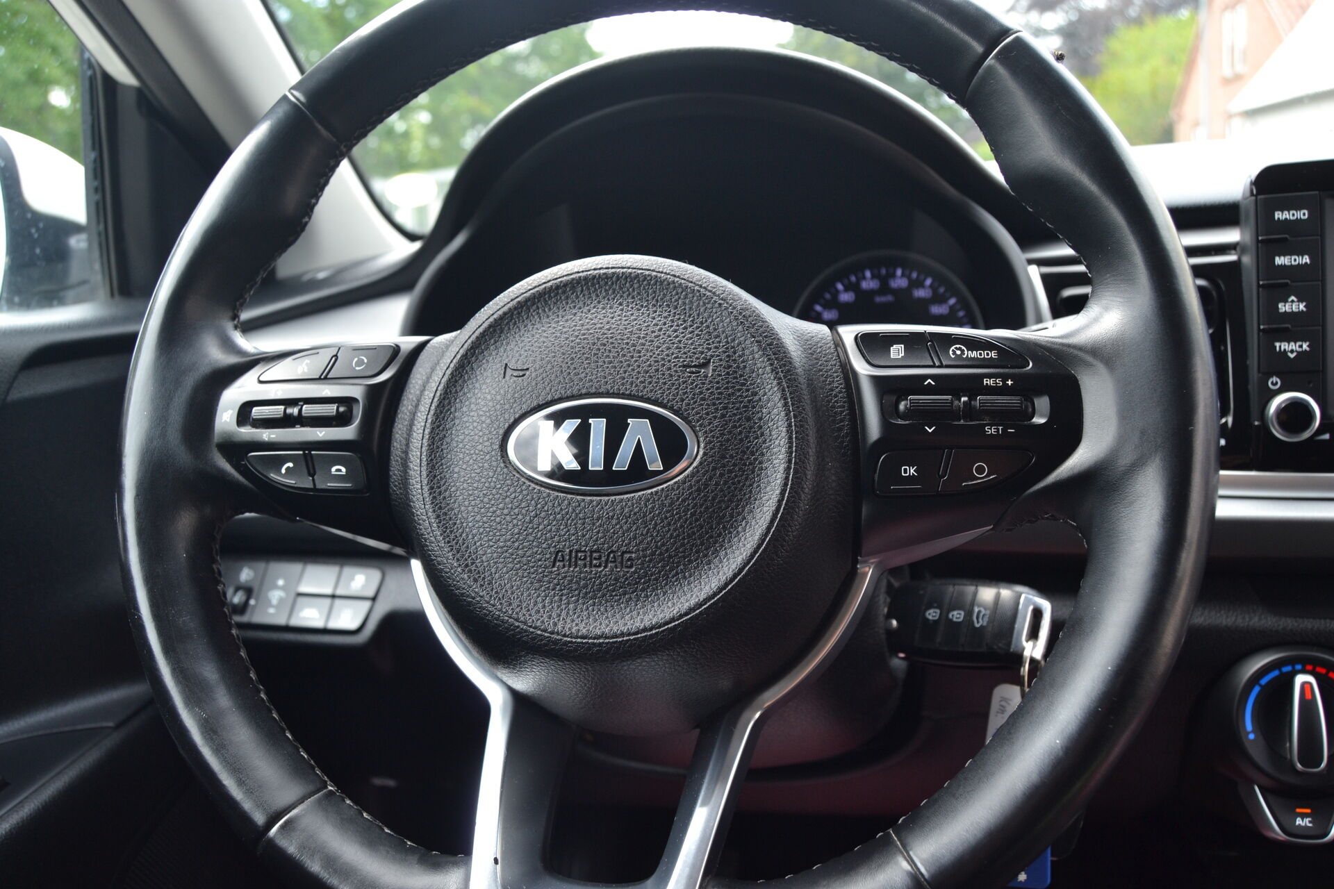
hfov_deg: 64.6
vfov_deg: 45.7
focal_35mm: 28
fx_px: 1056
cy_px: 444
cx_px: 667
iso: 280
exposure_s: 1/125
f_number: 5.6
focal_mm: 19
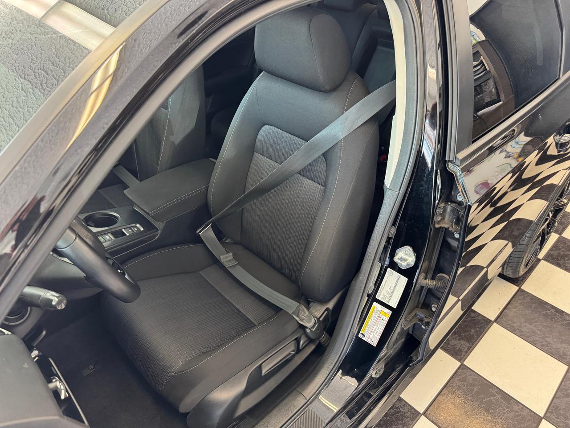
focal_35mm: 24
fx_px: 395
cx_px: 285
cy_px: 214
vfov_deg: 56.8
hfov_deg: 71.6
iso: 400
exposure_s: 1/60
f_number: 1.78
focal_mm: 6.76
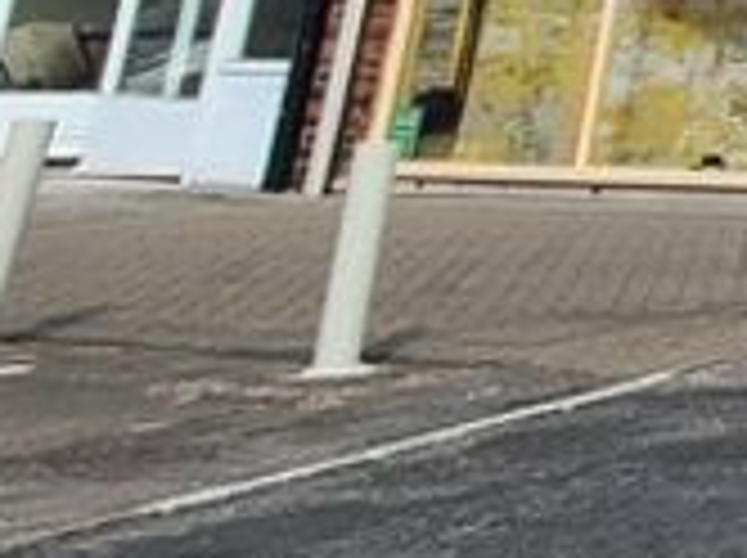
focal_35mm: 87
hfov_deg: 11.5
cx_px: 2246
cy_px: -452
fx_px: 1875
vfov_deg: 14.8
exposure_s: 1/1151
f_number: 2.2
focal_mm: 2.2
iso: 64
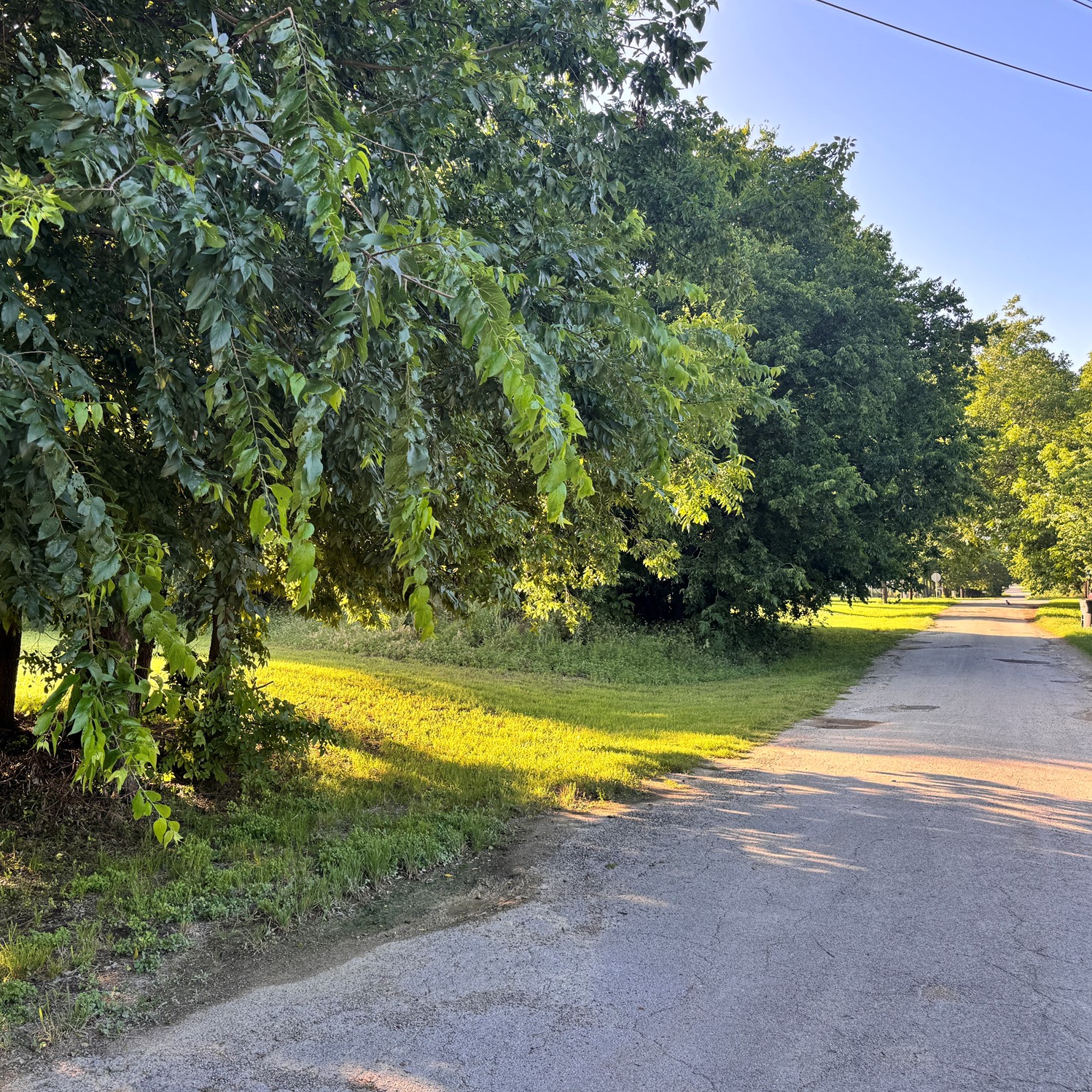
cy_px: 544
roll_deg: +0.8
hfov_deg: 55.2
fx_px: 1035
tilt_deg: +3.2
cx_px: 435
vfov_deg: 55.6
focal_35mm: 29
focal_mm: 6.76
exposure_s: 1/224
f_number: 1.78
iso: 64
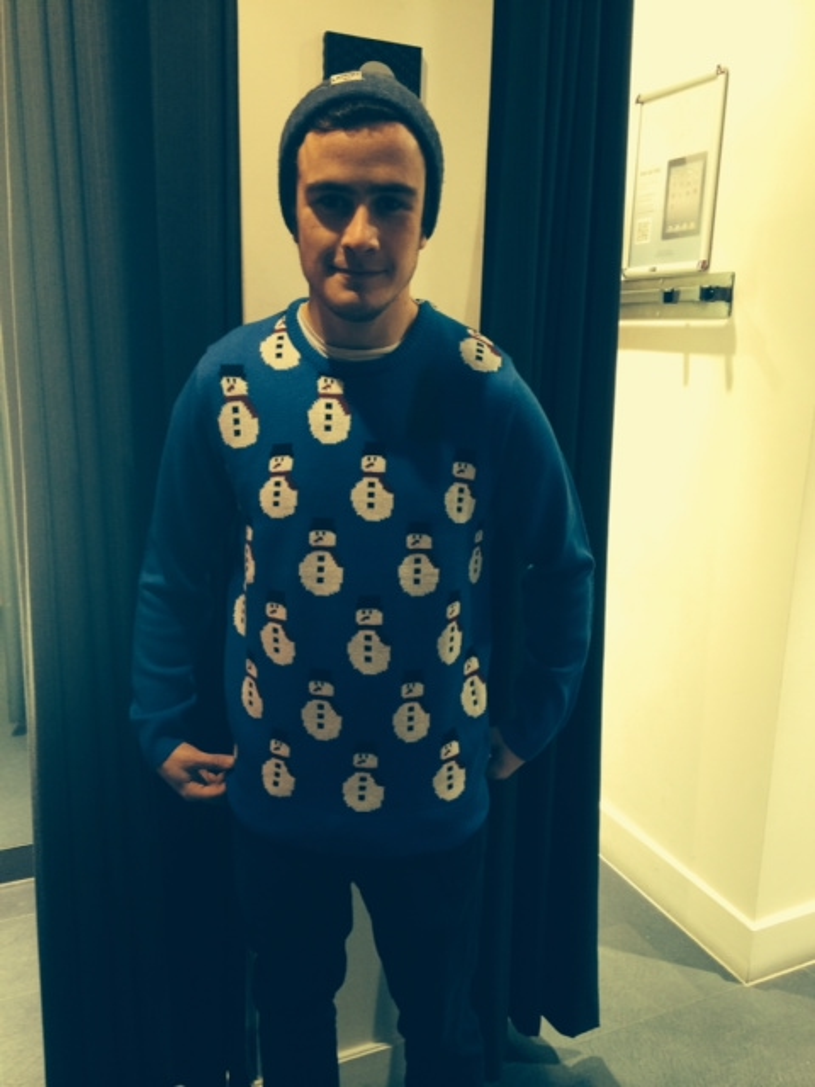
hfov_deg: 46.8
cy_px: 544
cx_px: 408
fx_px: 942
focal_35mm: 30
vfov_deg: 60.0
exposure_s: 1/30
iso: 160
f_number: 2.2
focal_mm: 4.12
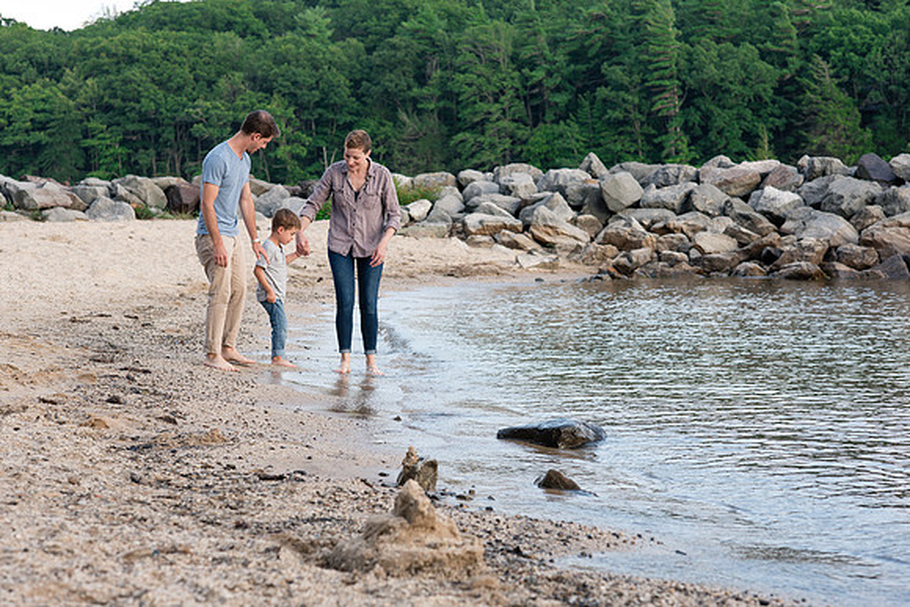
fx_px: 2223
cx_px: 455
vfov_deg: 15.6
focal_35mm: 88
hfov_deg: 23.1
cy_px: 304
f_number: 5.6
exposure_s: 1/320
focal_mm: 85
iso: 500
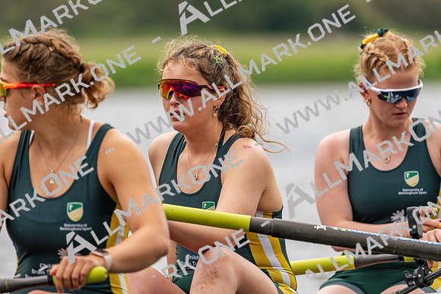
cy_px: 147
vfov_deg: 2.6
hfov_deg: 3.9
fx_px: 6555
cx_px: 220
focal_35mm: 535
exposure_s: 1/1250
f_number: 6.3
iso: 640
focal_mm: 535
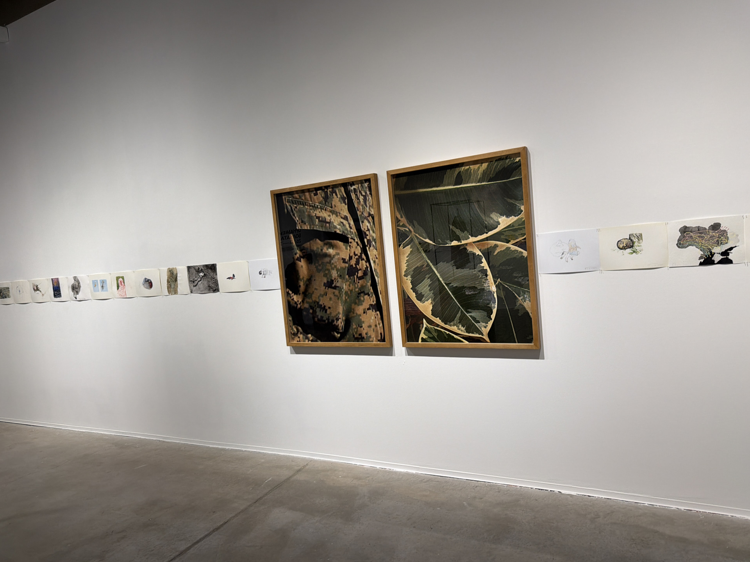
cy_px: 283
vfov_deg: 54.9
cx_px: 367
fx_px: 542
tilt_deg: -4.4
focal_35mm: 25
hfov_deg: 69.4
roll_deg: +4.4
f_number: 1.78
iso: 80
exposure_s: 1/100
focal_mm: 6.76
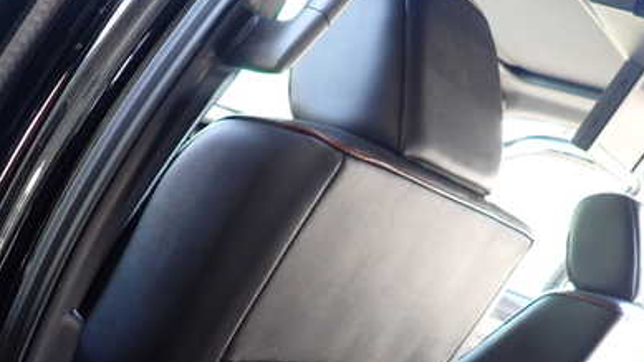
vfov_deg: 27.6
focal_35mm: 42
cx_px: 308
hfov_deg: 48.3
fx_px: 717
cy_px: 309
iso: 200
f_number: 2
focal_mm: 4.5
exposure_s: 1/50
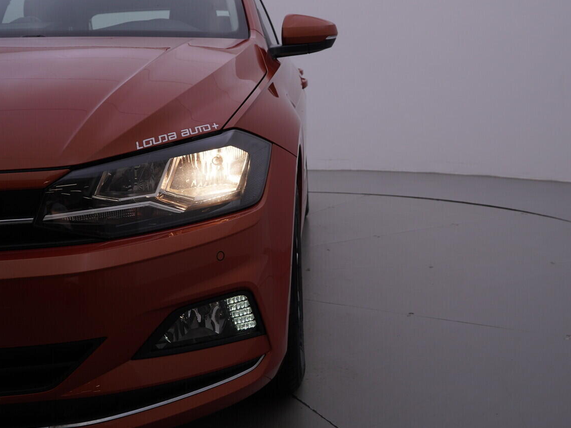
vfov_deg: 32.9
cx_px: 321
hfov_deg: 42.9
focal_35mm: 44
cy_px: 192
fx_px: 726
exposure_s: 1/160
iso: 125
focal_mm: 24
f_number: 5.6
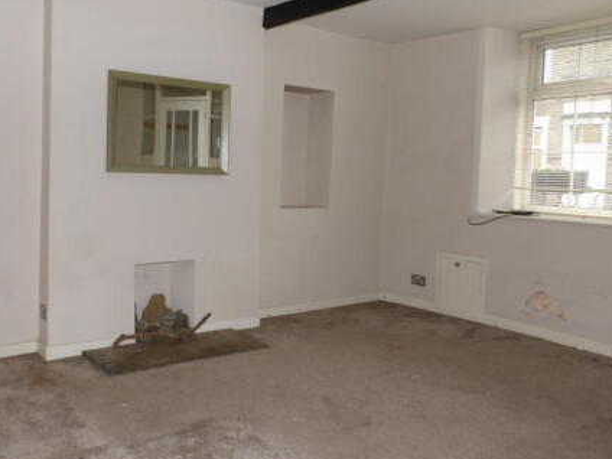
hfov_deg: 55.1
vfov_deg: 42.8
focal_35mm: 33
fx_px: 583
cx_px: 255
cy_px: 196
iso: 250
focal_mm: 4.3
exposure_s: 1/15
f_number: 4.1
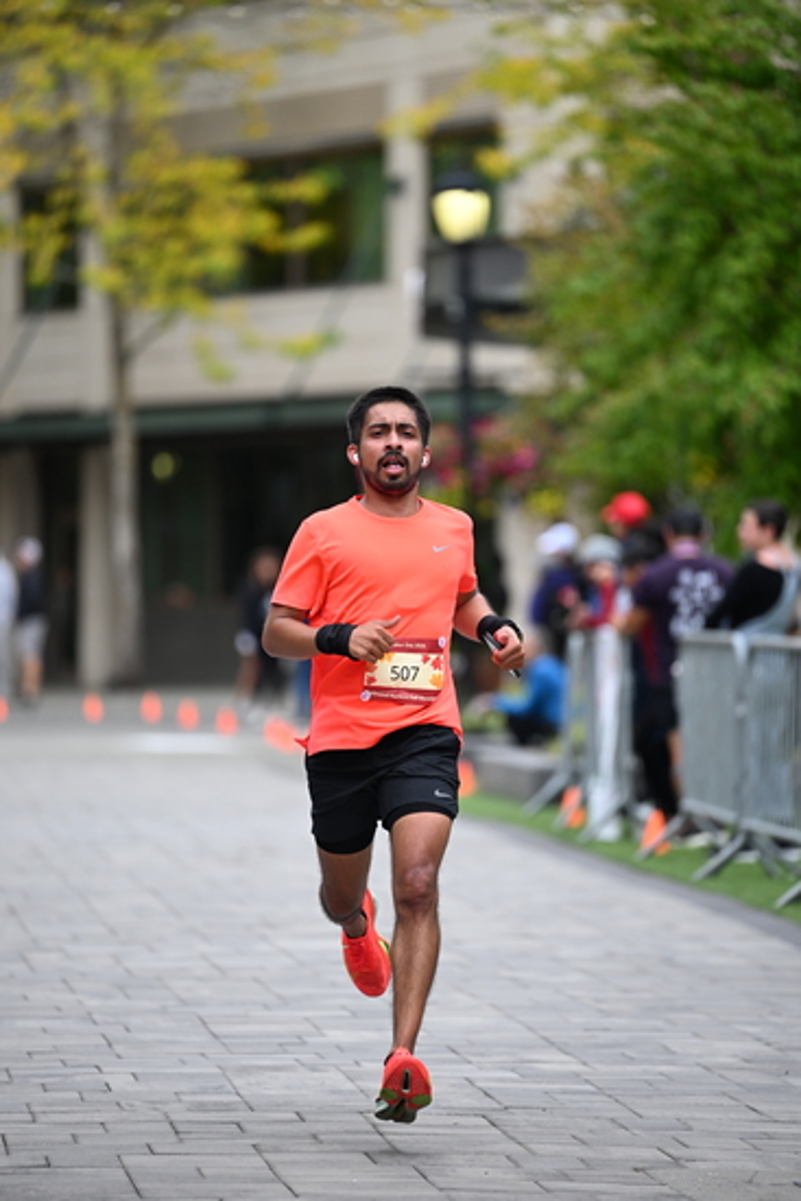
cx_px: 400
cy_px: 600
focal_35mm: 200
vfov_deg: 10.3
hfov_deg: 6.9
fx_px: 6670
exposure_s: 1/2000
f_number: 2.8
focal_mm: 200
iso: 640
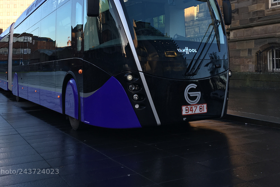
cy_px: 53
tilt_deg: +6.3
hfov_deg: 49.4
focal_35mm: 39
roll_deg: -0.5
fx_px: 303
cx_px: 122
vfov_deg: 33.7
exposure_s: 1/180
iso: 25
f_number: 2.2
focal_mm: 4.15
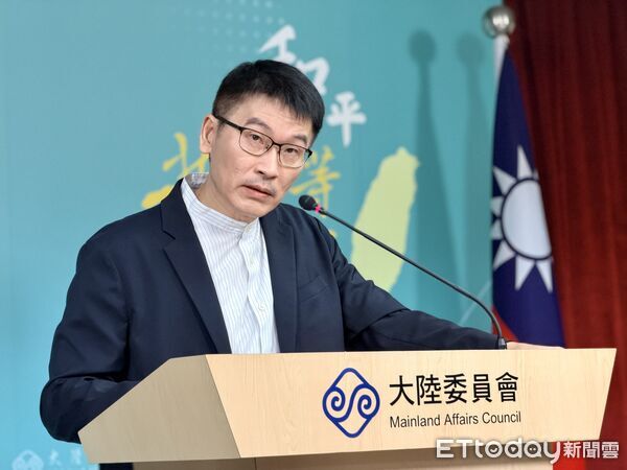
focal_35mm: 100
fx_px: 1811
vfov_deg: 14.8
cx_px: 314
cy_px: 235
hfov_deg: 19.6
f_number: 2.8
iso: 320
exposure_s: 1/120
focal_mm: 16.89
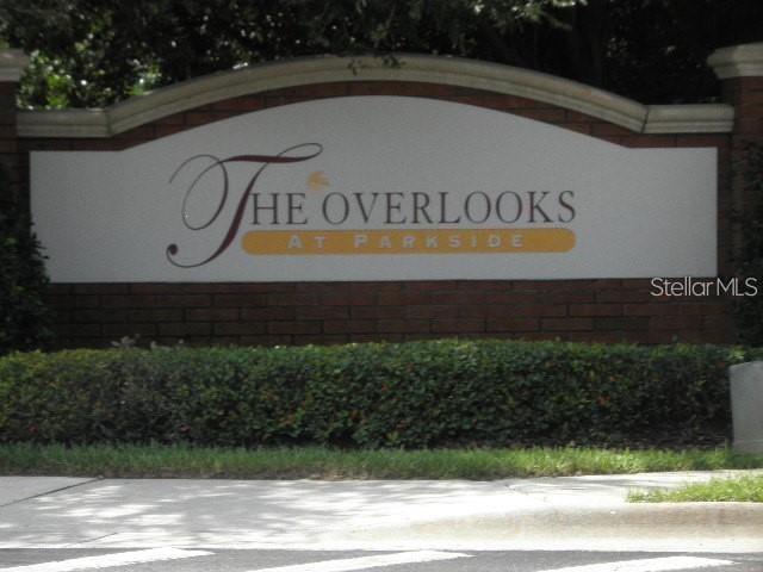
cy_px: 286
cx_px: 382
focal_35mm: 180
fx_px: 3968
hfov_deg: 11.0
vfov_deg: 8.2
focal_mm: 31.9
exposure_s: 1/200
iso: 80
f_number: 5.7
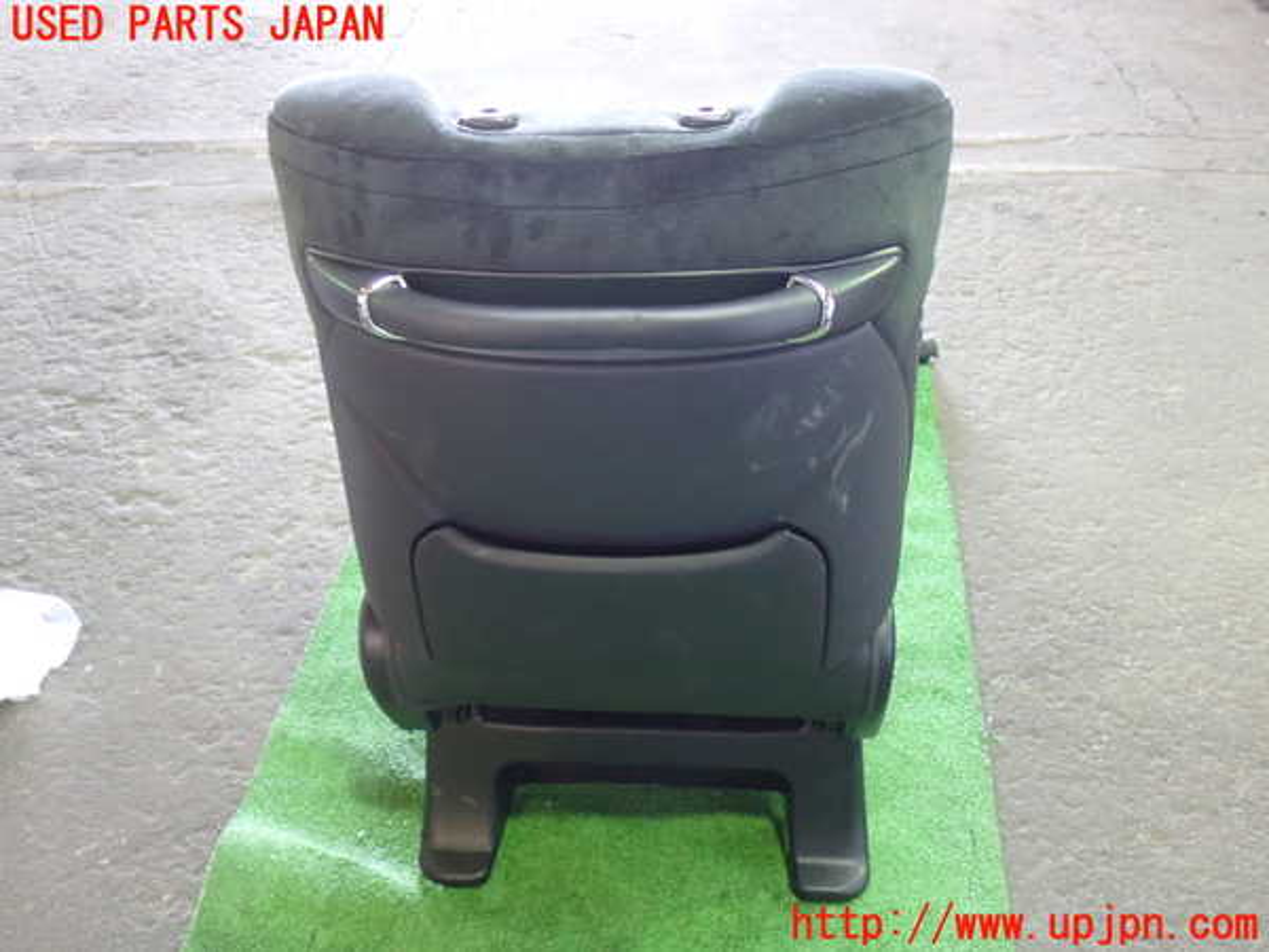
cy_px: 476
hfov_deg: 51.4
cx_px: 634
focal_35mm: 36
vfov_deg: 39.7
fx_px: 1320
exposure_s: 1/25
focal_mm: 6.37
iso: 800
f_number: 2.5
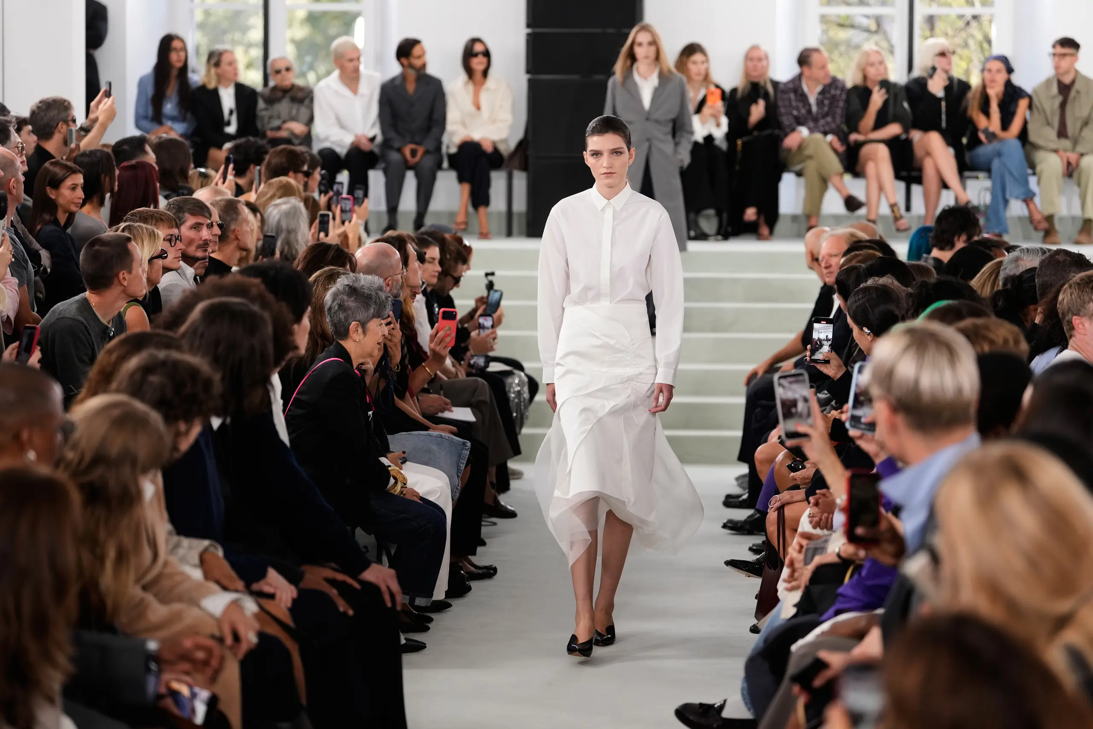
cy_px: 364
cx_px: 546
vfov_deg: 13.0
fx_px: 3188
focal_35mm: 105
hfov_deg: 19.5
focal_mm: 105
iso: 800
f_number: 2.8
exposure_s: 1/1000
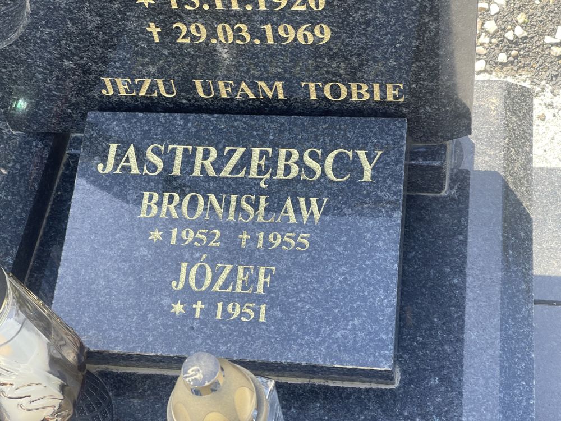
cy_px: 210
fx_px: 1037
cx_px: 280
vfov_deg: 22.9
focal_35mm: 64
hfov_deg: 30.3
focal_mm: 7.5
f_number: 2.2
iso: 20
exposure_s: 1/112
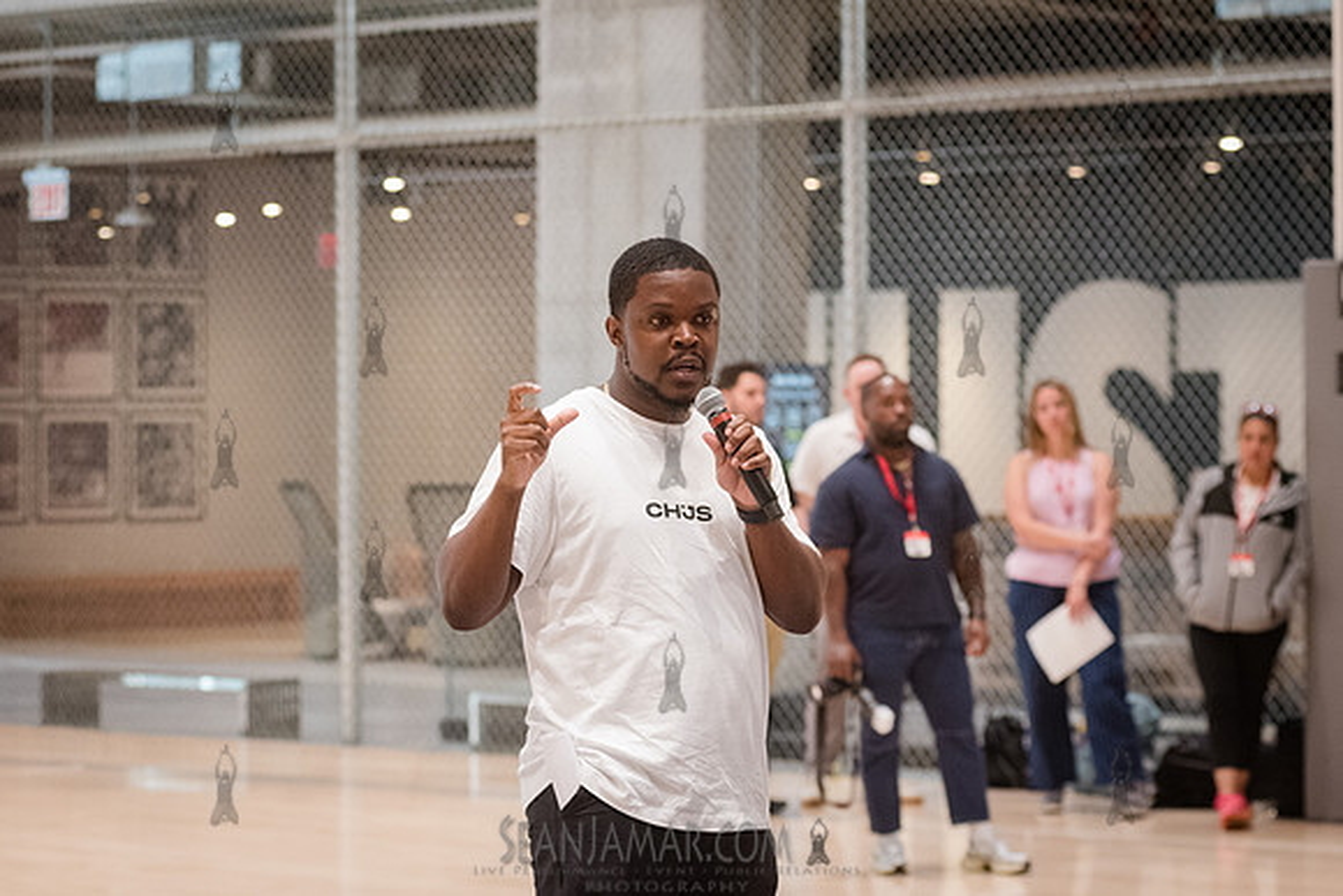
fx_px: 4340
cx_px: 655
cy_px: 451
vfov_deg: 11.8
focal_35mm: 116
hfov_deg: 17.6
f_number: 4
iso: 5000
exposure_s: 1/320
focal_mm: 100
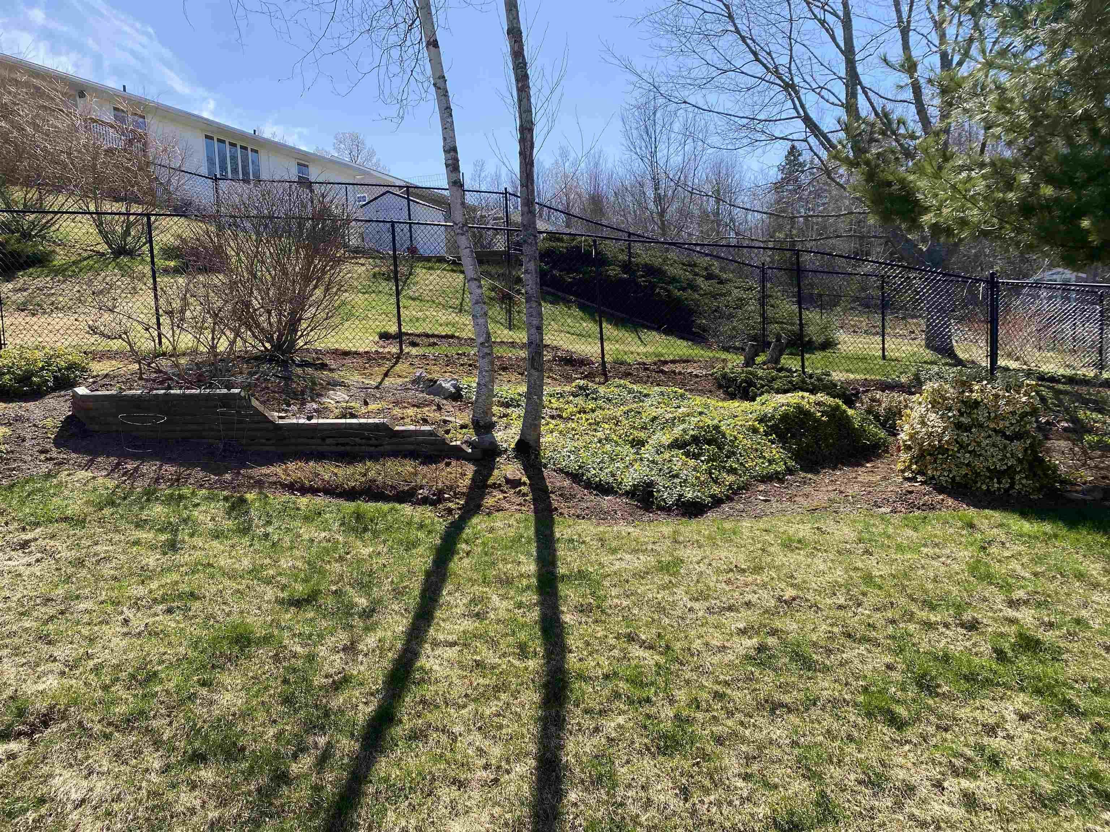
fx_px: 834
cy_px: 416
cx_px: 555
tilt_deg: -5.2
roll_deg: +3.1
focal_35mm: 26
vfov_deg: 53.1
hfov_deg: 67.3
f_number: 1.8
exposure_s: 1/1838
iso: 32
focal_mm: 4.25
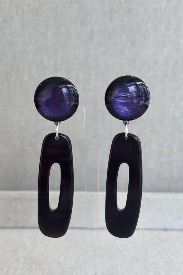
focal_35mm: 55
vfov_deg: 36.3
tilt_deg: -9.2
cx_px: 83
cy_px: 137
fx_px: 419
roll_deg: -1.7
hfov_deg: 24.6
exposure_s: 1/104
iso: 25
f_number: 1.6
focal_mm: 5.96
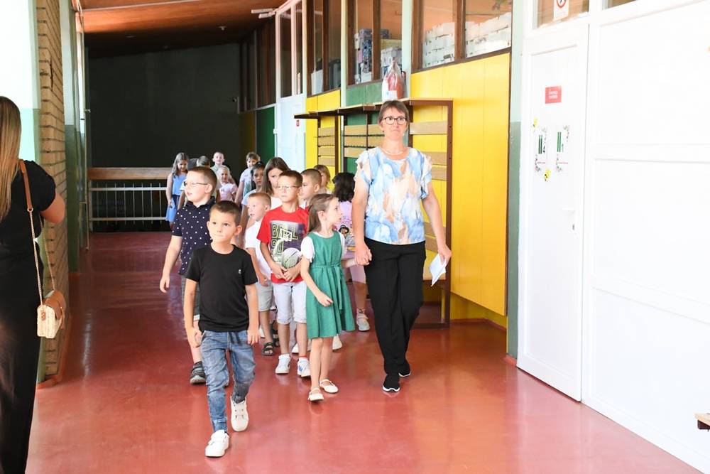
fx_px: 1124
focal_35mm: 57
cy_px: 237
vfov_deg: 23.8
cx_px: 355
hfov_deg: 35.0
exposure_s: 1/320
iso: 5600
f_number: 5.6
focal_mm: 38
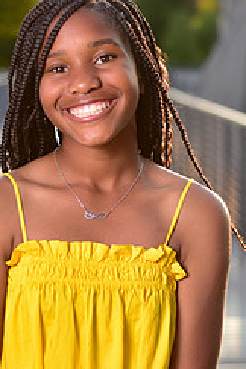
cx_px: 91
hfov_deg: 9.9
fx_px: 1425
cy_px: 196
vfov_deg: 14.8
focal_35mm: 139
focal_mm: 50
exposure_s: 1/1250
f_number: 2.5
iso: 250
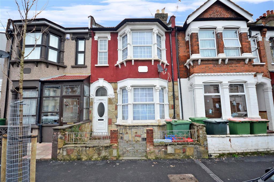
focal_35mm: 15
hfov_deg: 100.5
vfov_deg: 77.1
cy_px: 91
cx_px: 137
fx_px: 114
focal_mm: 10
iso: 640
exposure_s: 1/100
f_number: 5
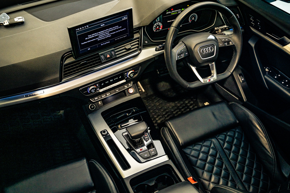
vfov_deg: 37.9
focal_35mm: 35
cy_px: 96
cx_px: 145
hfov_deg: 54.4
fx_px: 282
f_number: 2.8
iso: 400
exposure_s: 1/125
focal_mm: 35
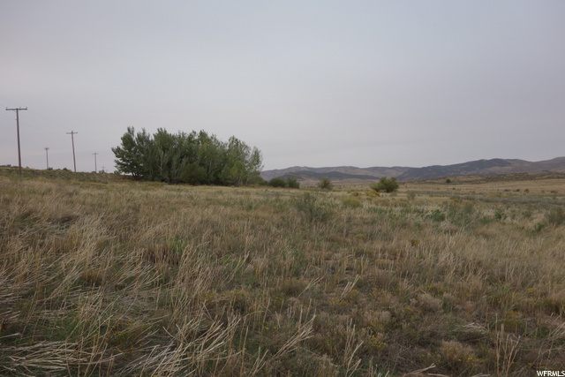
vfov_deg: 46.4
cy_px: 188
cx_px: 282
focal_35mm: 28
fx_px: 440
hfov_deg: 65.5
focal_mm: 10.4
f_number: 5.6
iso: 125
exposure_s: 1/100
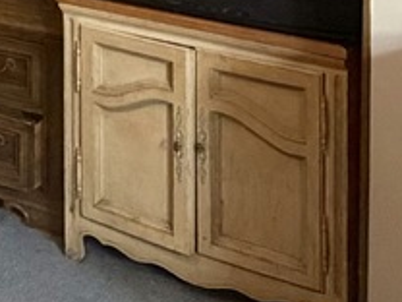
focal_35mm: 97
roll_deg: +0.7
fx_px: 1126
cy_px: -316
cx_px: -104
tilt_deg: -0.5
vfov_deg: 13.1
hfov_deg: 18.9
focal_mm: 2.22
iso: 320
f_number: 2.2
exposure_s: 1/60
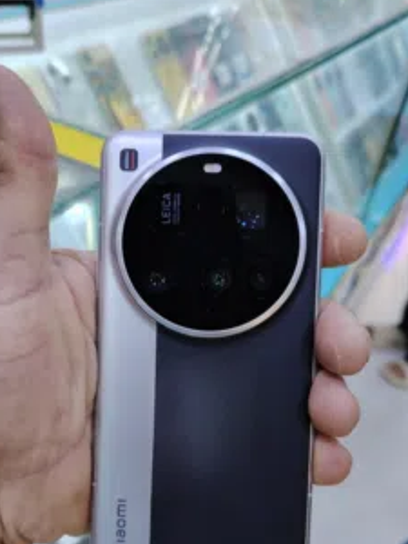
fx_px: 503
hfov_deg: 43.9
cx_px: 160
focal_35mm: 32
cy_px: 319
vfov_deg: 56.5
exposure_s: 1/100
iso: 291
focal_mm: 5.25
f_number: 1.75
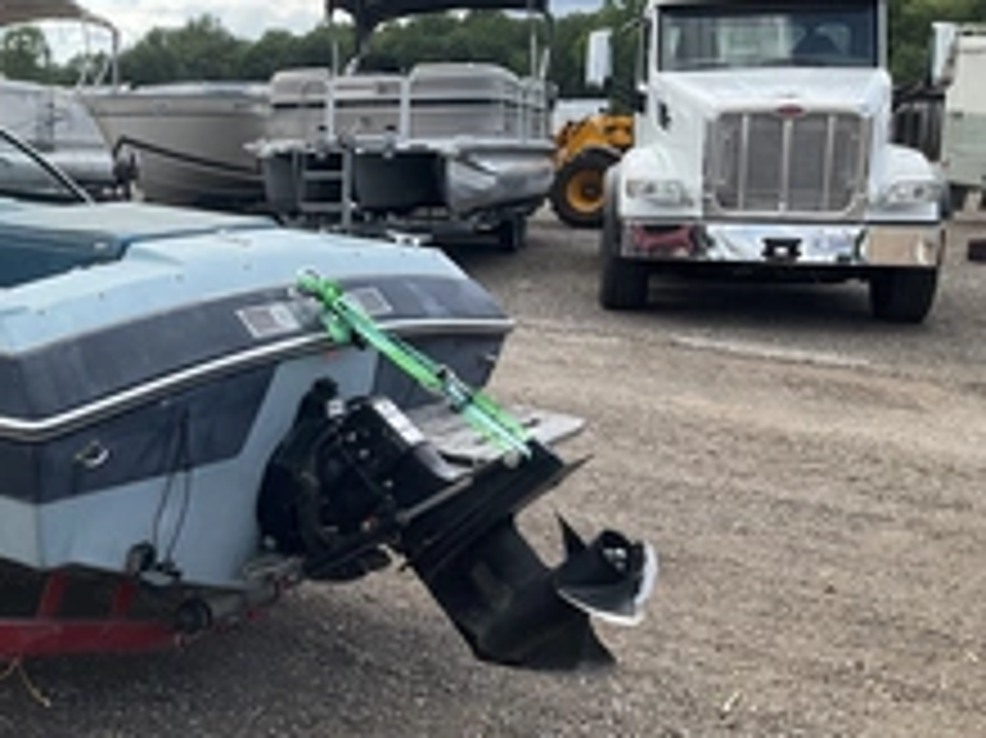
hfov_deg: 34.2
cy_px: 360
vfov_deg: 27.5
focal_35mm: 53
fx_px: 1509
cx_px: 95
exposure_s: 1/1195
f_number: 1.8
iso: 25
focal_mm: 3
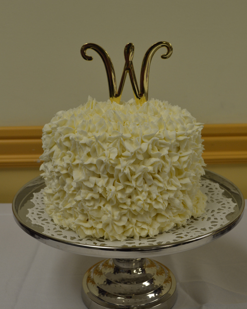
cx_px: 124
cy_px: 163
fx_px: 402
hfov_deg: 34.2
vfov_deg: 42.0
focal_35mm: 44
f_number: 7.1
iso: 400
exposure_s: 1/60
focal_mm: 26
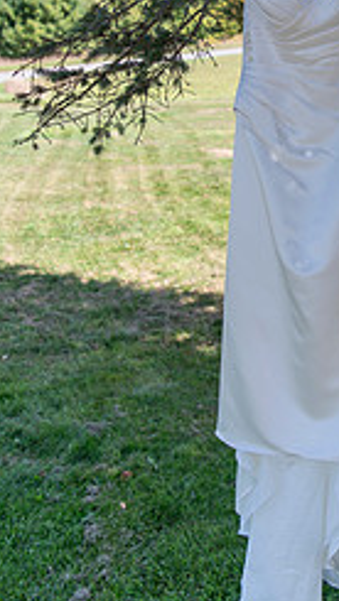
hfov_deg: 23.1
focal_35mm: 50
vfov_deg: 39.4
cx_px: 328
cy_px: 105
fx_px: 798
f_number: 2.8
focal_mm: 26
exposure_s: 1/500
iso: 100
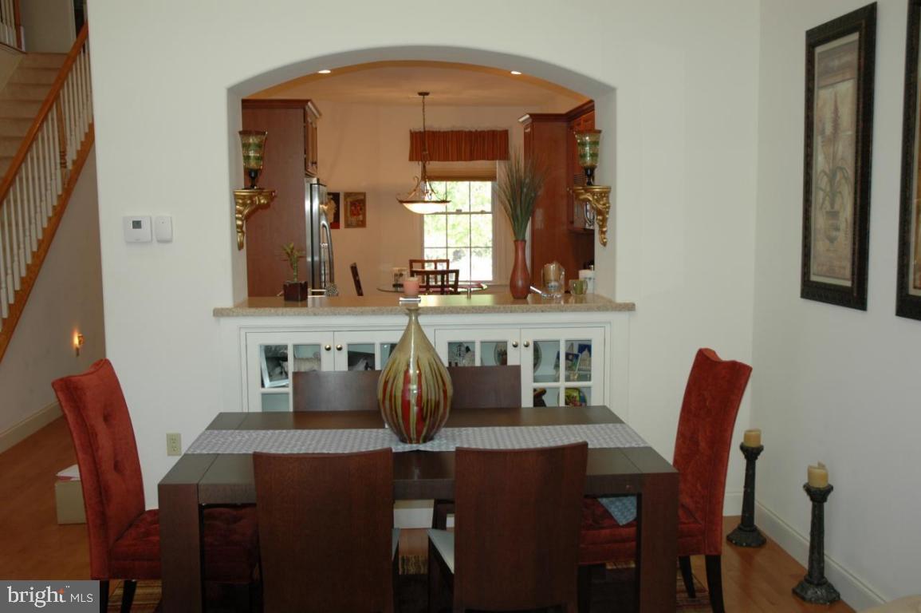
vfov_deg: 36.8
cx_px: 460
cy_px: 306
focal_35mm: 36
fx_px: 920
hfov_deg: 53.2
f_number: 3.8
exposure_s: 1/60
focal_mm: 24
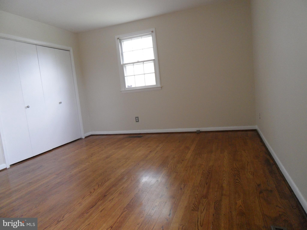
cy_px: 115
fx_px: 213
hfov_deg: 71.6
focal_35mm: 24
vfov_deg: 56.8
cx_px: 154
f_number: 3.6
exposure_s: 1/45
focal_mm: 4.3
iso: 240
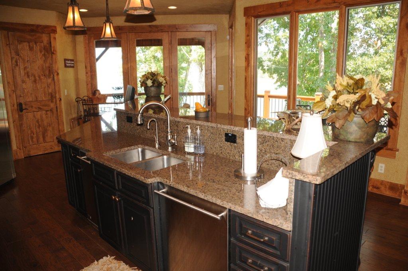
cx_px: 204
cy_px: 136
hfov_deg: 67.4
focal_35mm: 27
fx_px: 306
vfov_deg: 47.8
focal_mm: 18
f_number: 3.5
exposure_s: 1/60
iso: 200
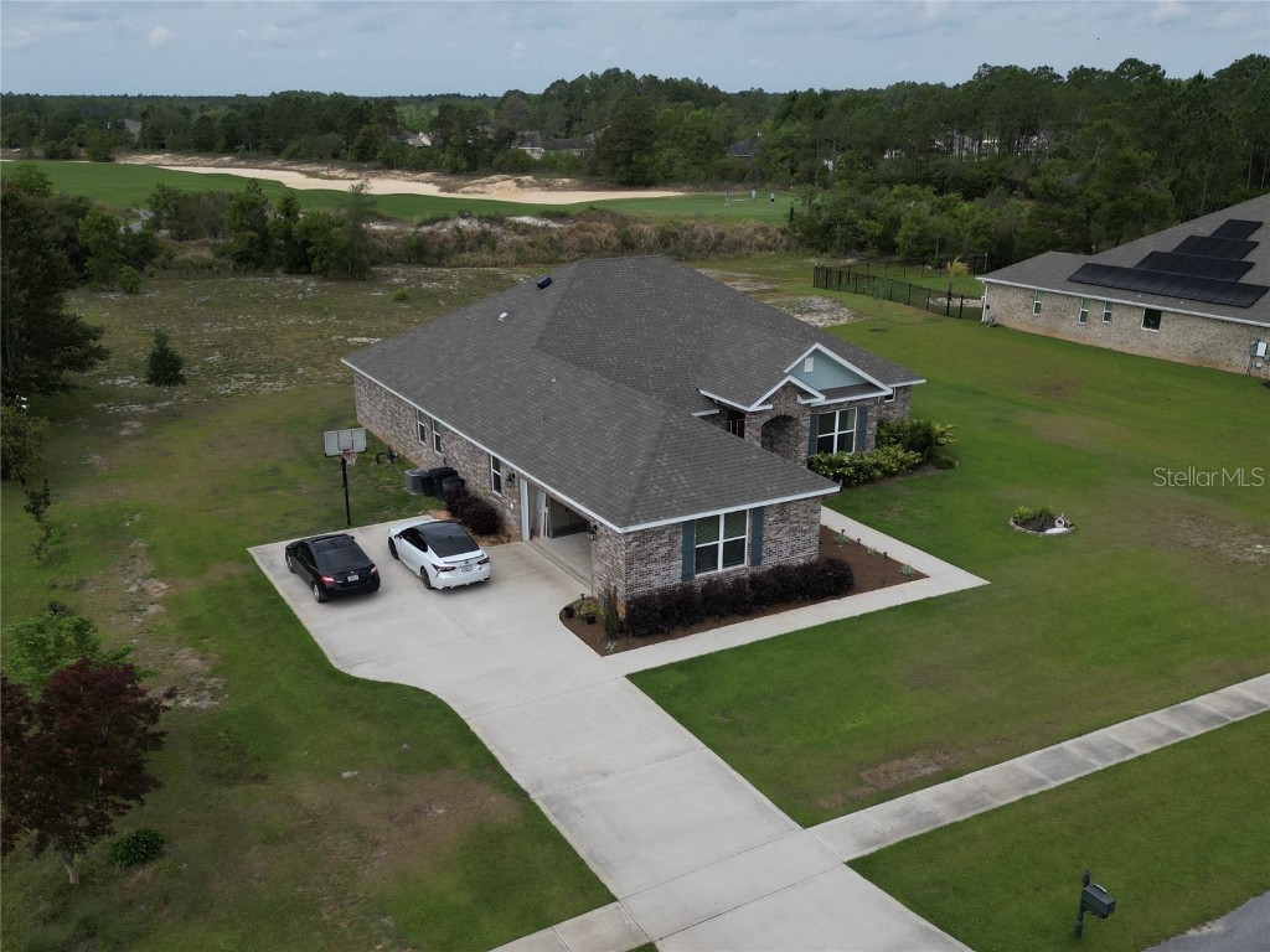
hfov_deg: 71.6
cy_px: 476
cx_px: 635
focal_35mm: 24
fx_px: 881
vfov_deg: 56.8
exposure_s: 1/2500
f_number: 1.7
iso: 100
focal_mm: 6.72
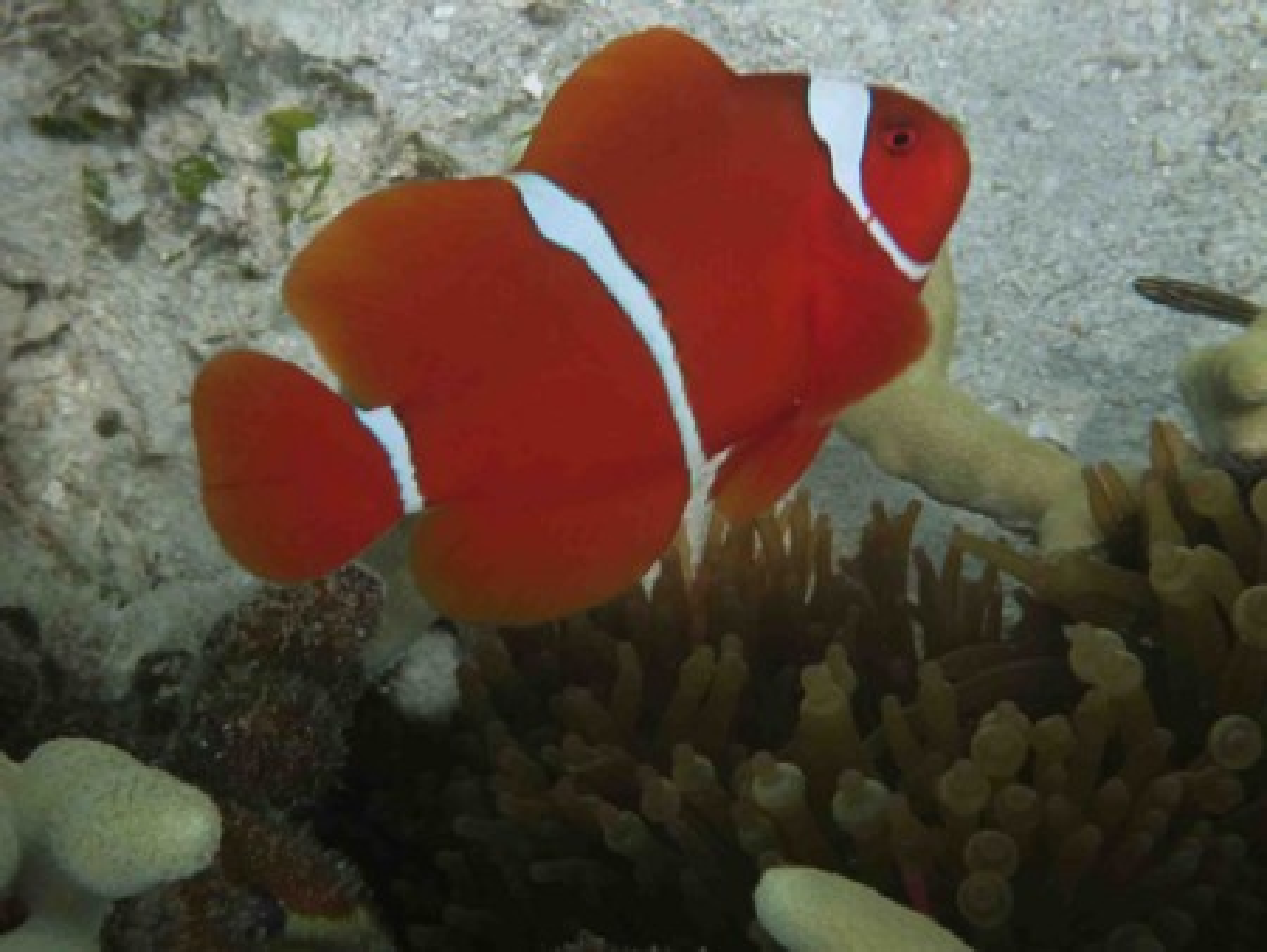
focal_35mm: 58
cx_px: 634
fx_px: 2124
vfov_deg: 25.3
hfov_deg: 33.2
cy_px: 476
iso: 160
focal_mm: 10.4
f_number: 5
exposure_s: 1/160
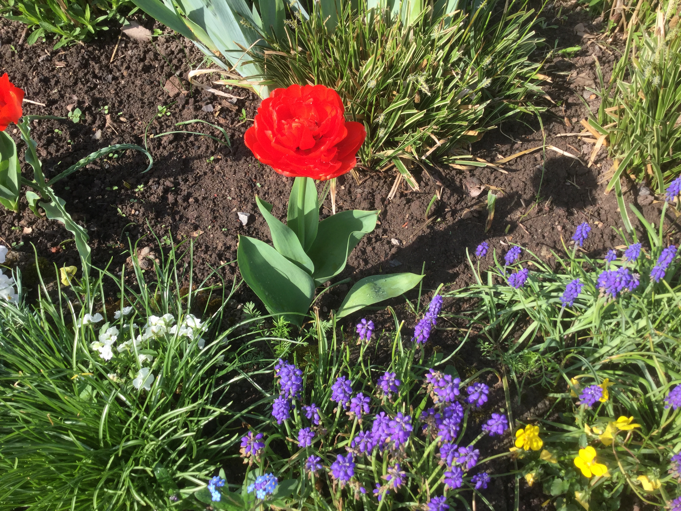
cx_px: 340
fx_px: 610
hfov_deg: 58.4
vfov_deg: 45.4
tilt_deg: -55.9
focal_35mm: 31
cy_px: 256
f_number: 2.4
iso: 25
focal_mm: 3.3
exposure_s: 1/466
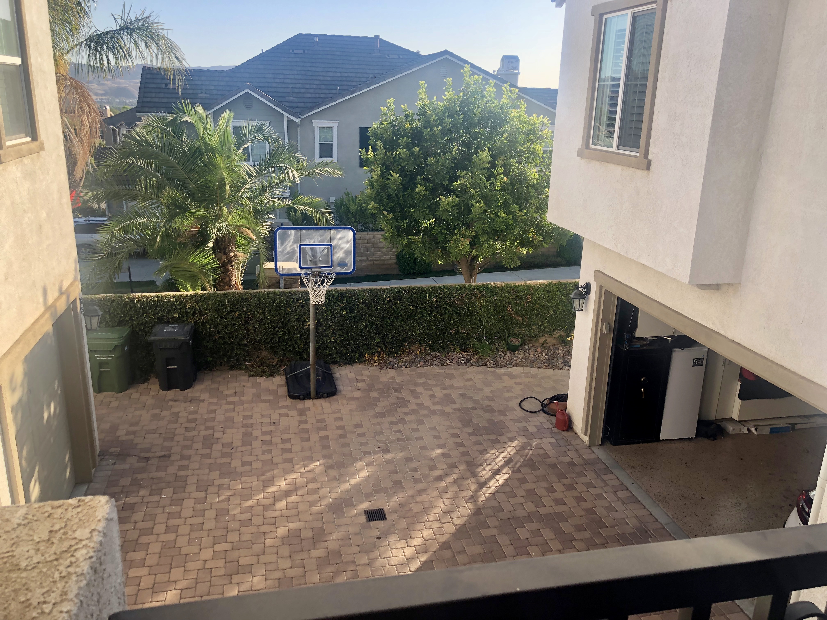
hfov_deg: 63.4
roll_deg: -1.8
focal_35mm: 28
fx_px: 669
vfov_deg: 49.7
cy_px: 310
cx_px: 414
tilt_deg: -16.8
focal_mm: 4
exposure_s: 1/496
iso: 20
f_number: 1.8
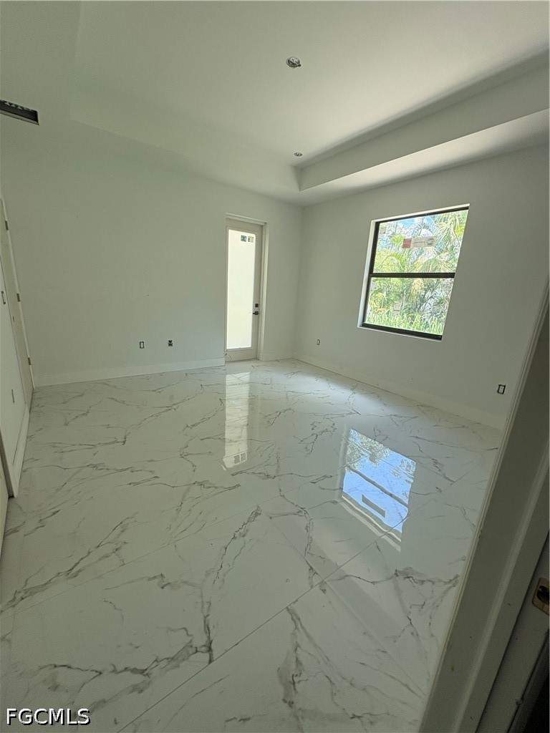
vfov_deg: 102.1
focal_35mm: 14
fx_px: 297
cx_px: 275
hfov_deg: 85.7
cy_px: 366
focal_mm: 2.22
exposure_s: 1/103
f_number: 2.2
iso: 50
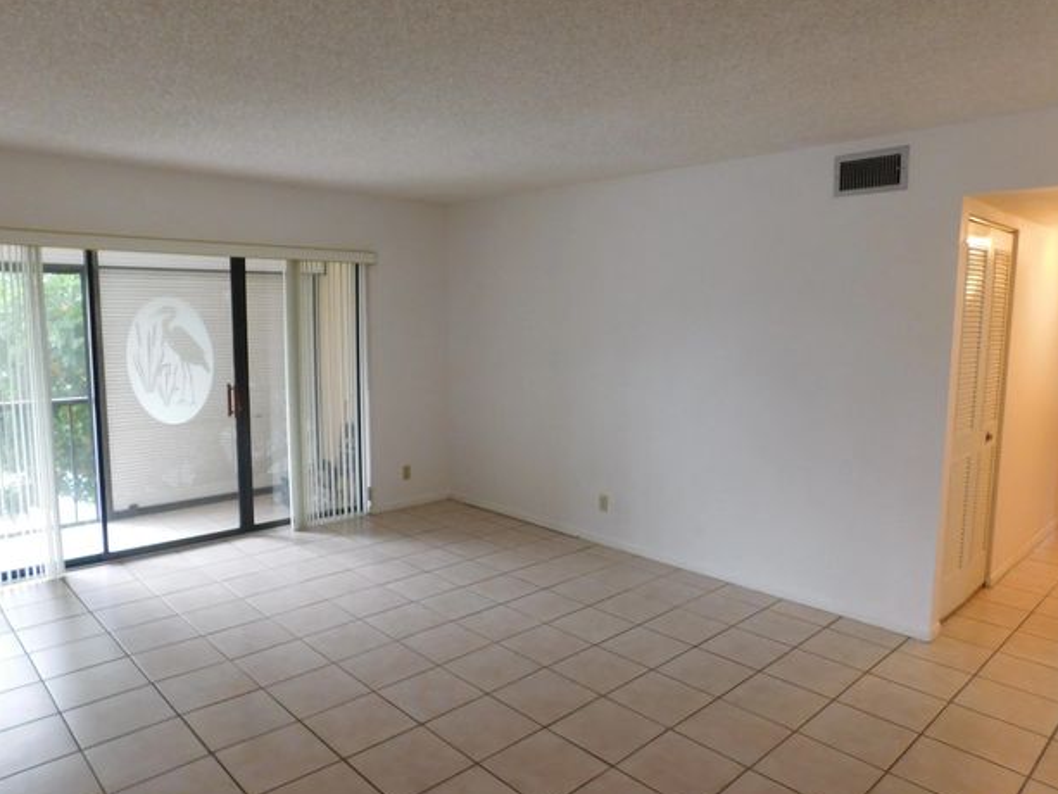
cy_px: 404
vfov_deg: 56.8
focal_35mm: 24
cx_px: 521
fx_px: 734
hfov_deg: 71.6
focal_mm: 4
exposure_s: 1/30
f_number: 3
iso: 250
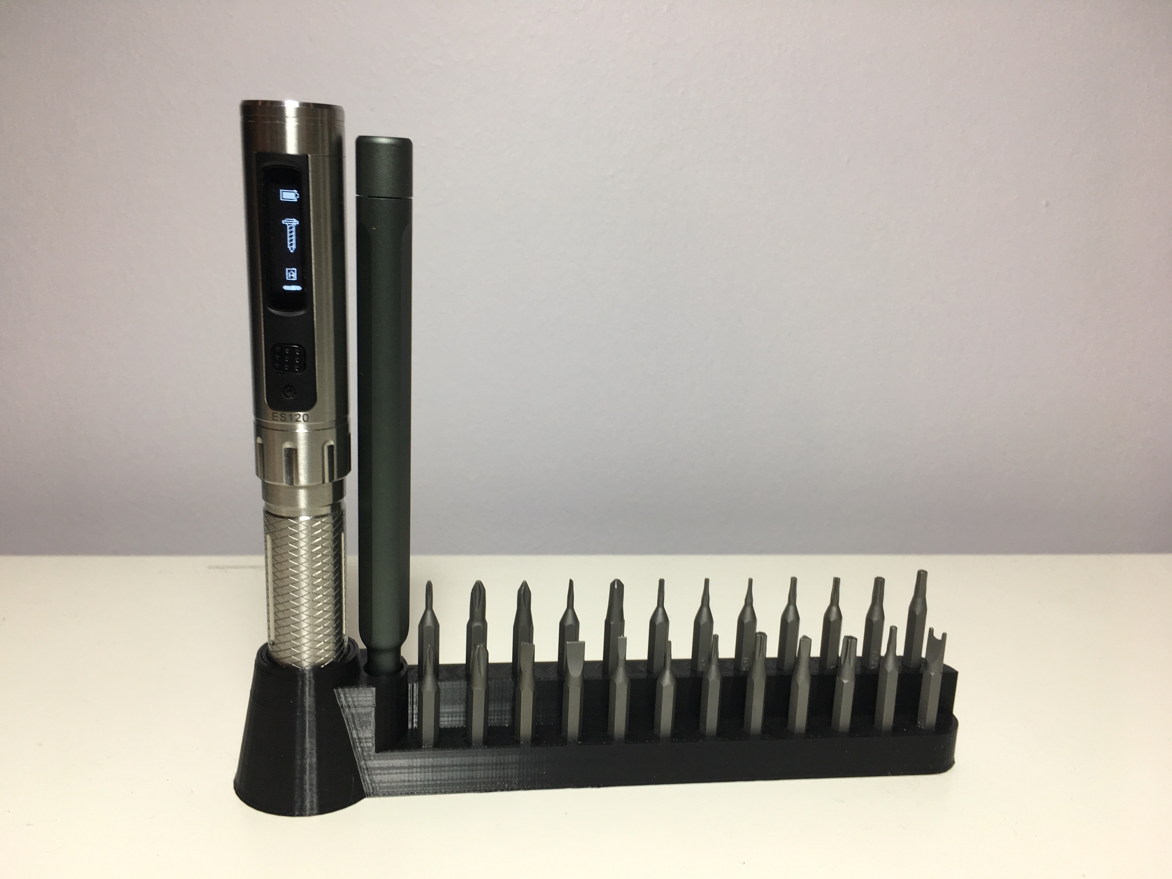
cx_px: 586
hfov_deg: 61.7
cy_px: 440
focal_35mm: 29
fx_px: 982
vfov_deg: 48.2
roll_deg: -2.5
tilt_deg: -10.1
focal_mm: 4.15
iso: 32
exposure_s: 1/50
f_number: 2.2
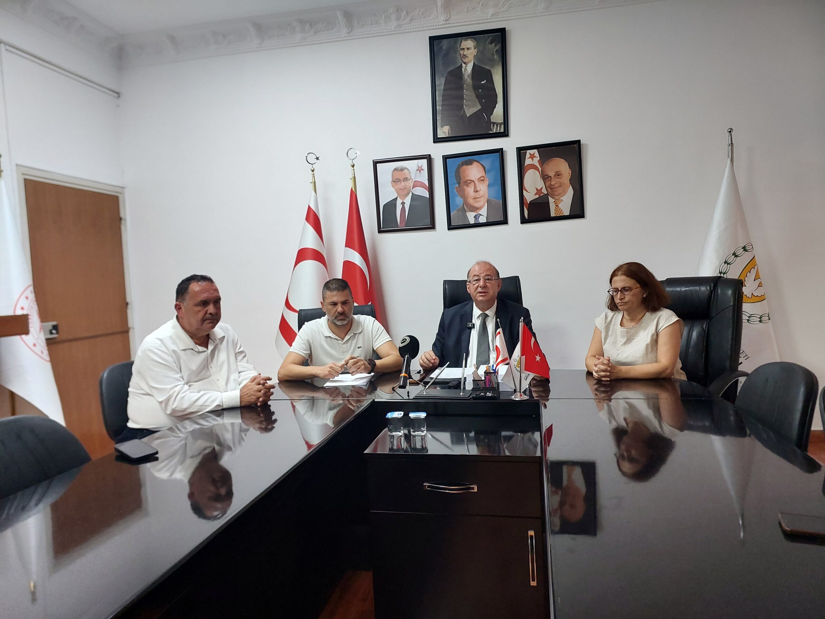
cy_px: 310
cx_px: 412
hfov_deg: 73.9
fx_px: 548
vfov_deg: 58.9
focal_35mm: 23
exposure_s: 1/50
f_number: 1.8
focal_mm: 5.06
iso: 250
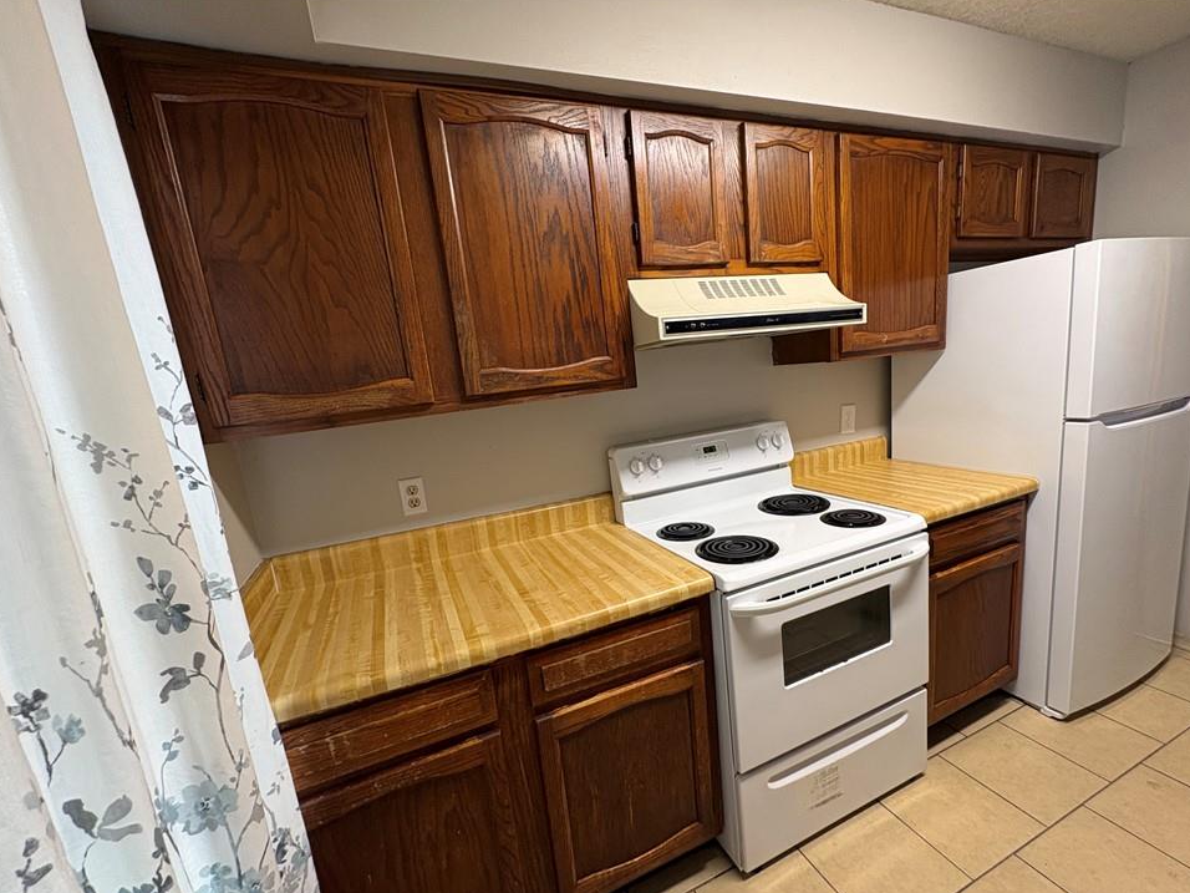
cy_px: 471
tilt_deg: -9.9
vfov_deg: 81.7
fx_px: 516
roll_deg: +6.1
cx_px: 609
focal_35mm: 15
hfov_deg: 98.2
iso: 160
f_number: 2.2
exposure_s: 1/60
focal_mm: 2.22
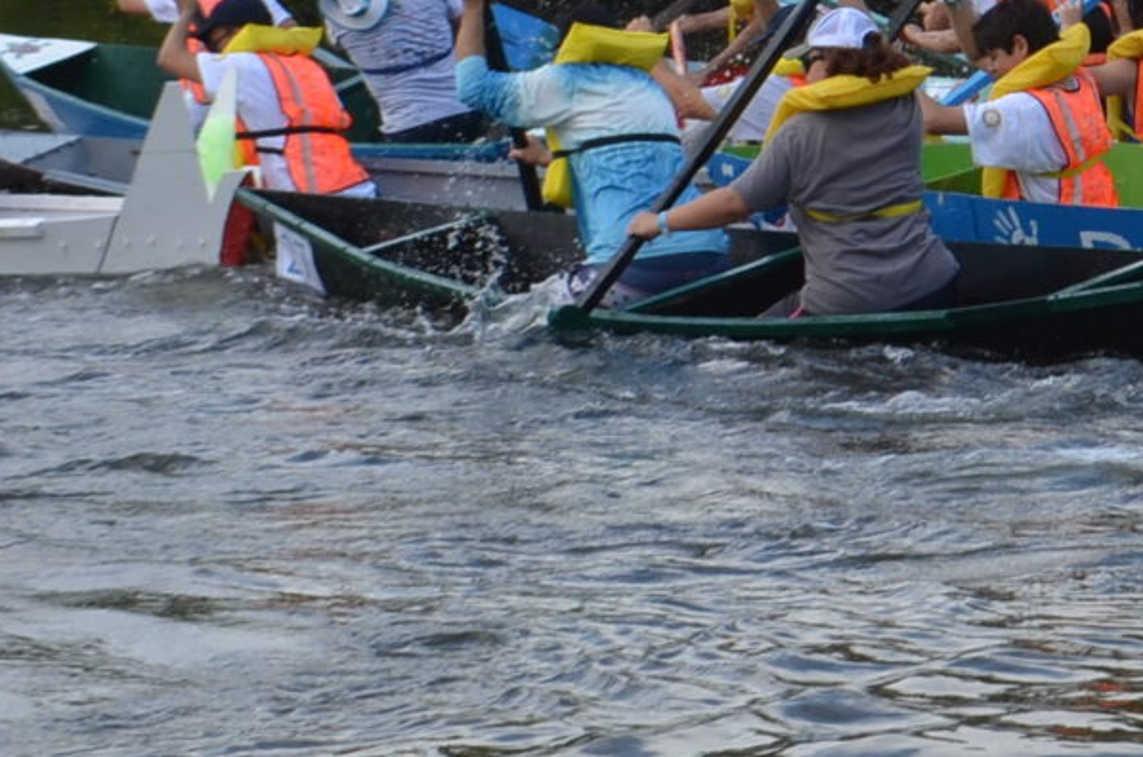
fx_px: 5897
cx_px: 1000
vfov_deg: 7.2
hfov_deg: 11.0
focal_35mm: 186
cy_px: -411
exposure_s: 1/250
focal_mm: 29
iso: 160
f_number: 8
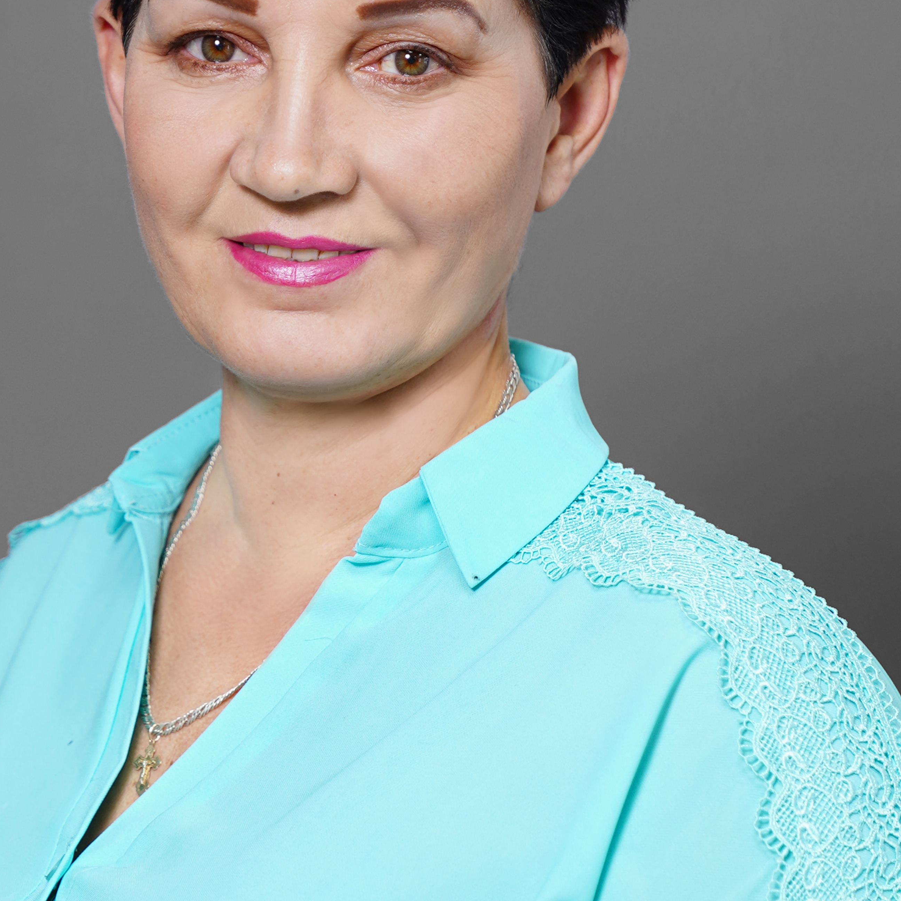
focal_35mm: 138
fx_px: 4064
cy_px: 336
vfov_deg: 12.6
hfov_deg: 12.6
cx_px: 393
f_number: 3.2
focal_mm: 70
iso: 200
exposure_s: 1/60
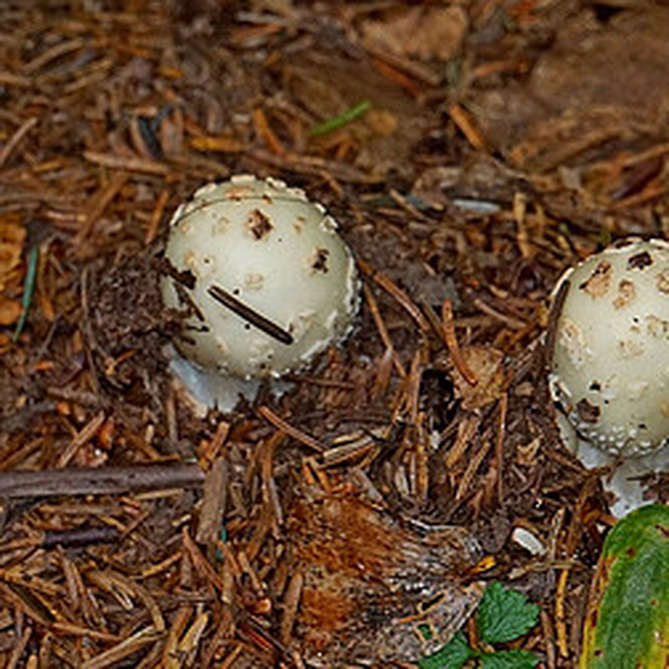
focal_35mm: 617
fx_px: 13491
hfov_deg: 2.8
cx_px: 661
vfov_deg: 2.8
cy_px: 320
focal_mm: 210
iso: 1000
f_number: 13
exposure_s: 1/60
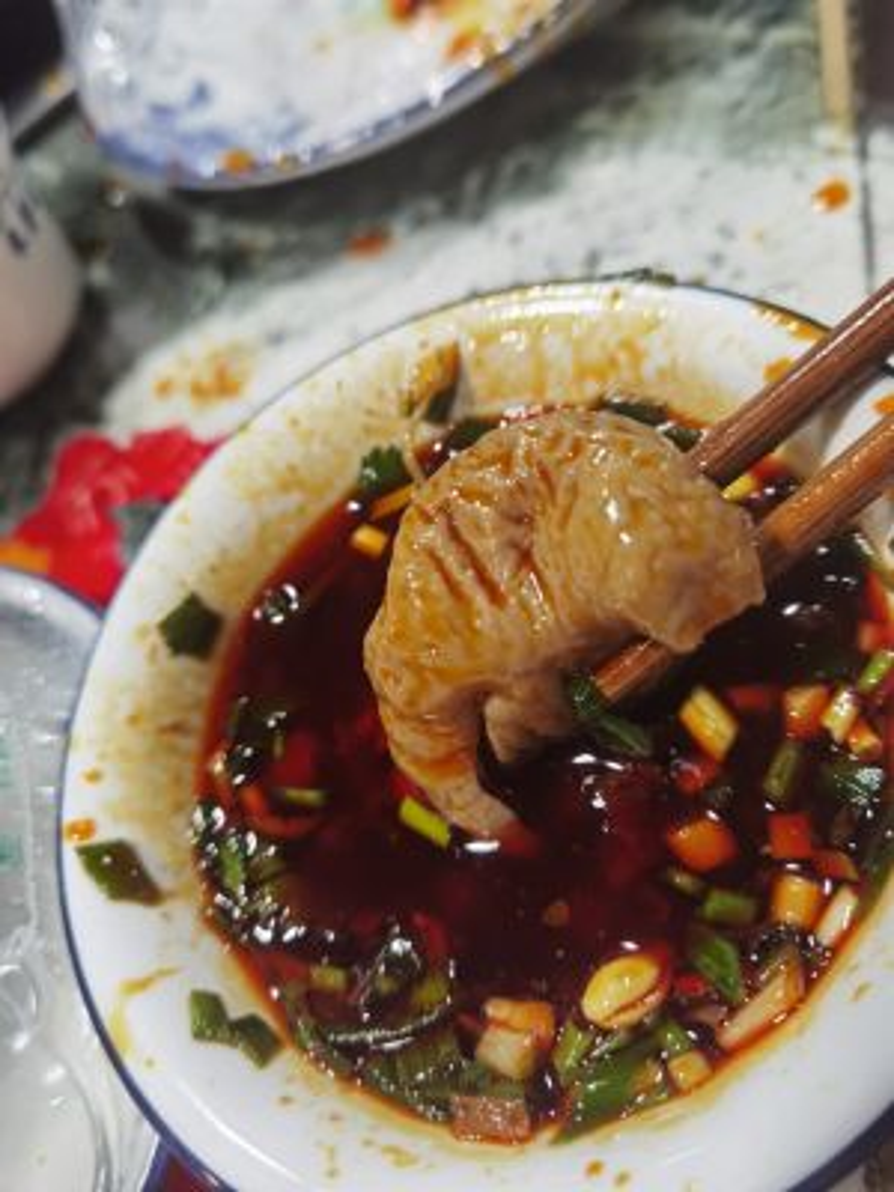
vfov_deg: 65.3
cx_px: 447
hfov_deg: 51.4
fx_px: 930
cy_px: 596
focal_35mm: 27
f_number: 1.9
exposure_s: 1/100
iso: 320
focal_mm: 6.71
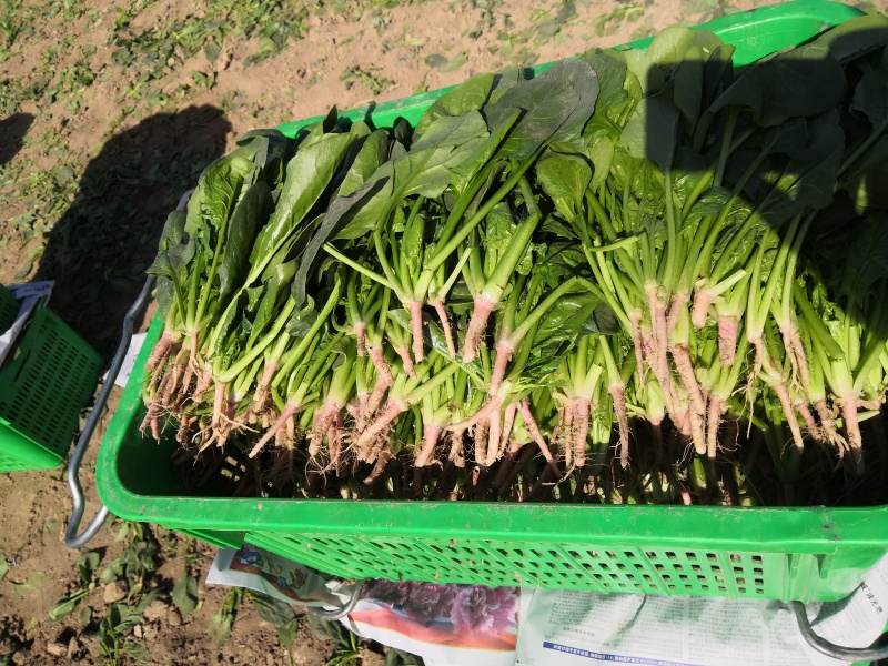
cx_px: 444
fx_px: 693
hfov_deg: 65.3
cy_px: 333
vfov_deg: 51.4
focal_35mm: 27
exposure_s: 1/1938
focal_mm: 3.95
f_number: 1.8
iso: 50
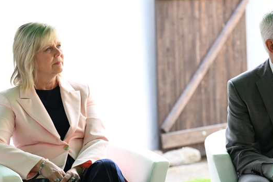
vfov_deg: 10.9
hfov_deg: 16.3
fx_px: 955
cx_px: 168
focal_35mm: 126
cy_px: 99
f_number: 4.5
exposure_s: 1/1250
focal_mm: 96
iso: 2000
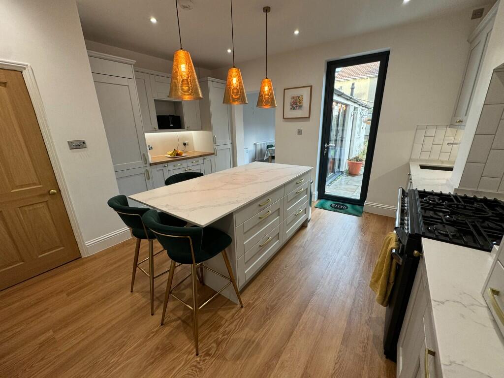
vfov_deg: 85.7
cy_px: 189
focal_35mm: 14
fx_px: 204
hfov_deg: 102.1
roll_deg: +1.9
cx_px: 252
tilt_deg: -17.4
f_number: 2.2
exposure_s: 1/100
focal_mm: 2.22
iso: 125
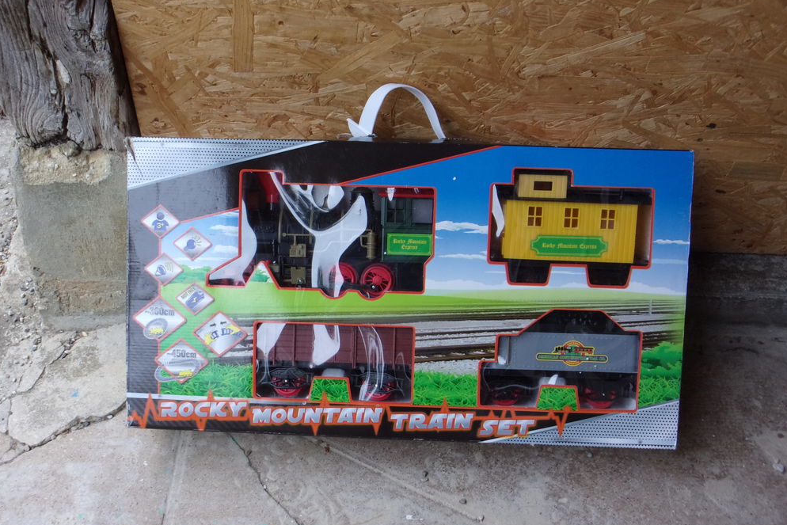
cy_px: 276
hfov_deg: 43.6
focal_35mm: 45
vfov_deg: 29.9
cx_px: 394
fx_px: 984
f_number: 4.7
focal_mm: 7.8
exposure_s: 1/34
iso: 111
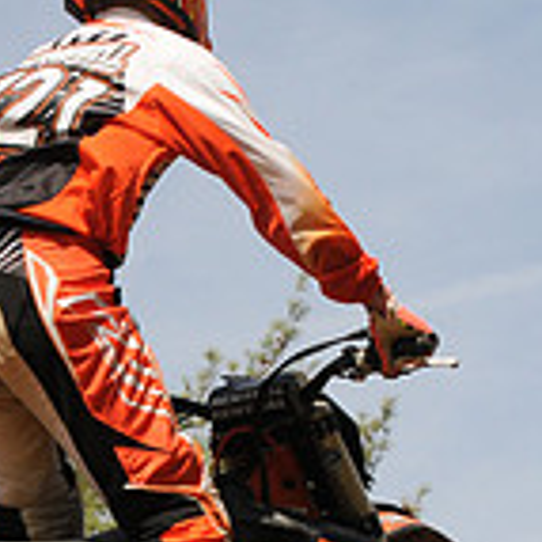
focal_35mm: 320
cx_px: 197
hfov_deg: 5.5
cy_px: 514
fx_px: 5669
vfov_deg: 5.5
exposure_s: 1/1600
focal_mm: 62
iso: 640
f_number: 9
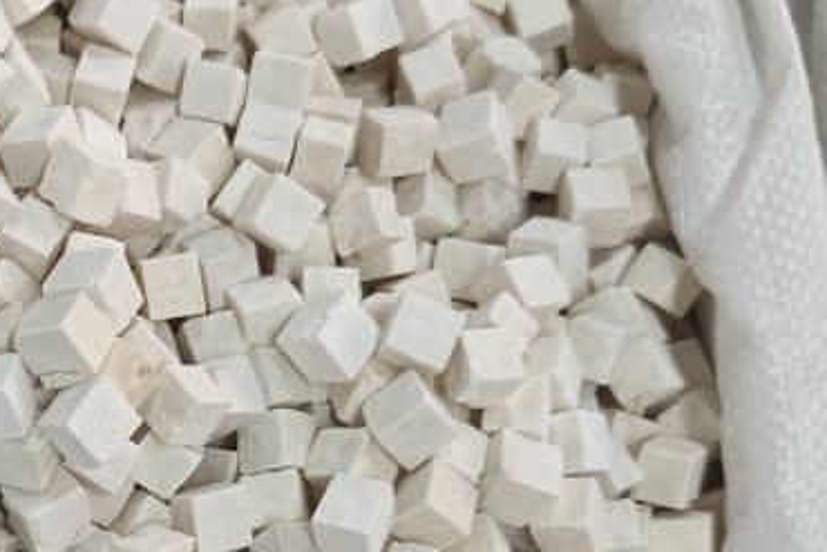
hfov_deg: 26.6
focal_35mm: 72
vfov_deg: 18.5
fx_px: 1655
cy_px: 546
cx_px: 4
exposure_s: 1/100
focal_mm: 5.56
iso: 208
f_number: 1.88
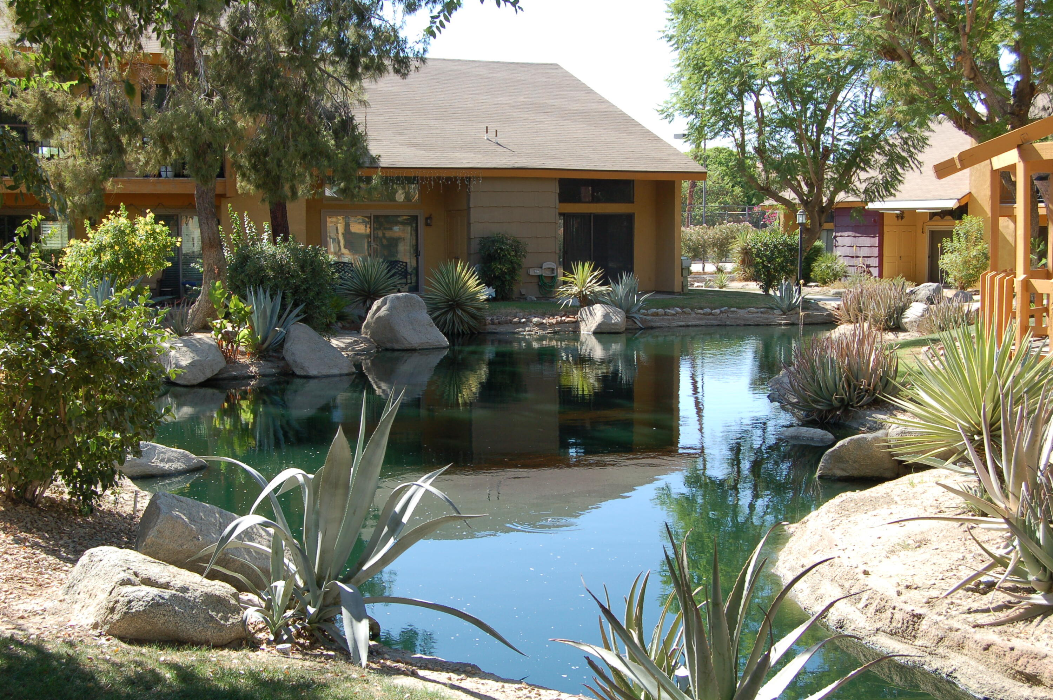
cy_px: 350
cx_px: 526
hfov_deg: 46.4
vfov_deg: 31.8
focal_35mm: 42
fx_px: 1227
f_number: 7.1
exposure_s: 1/200
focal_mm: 28
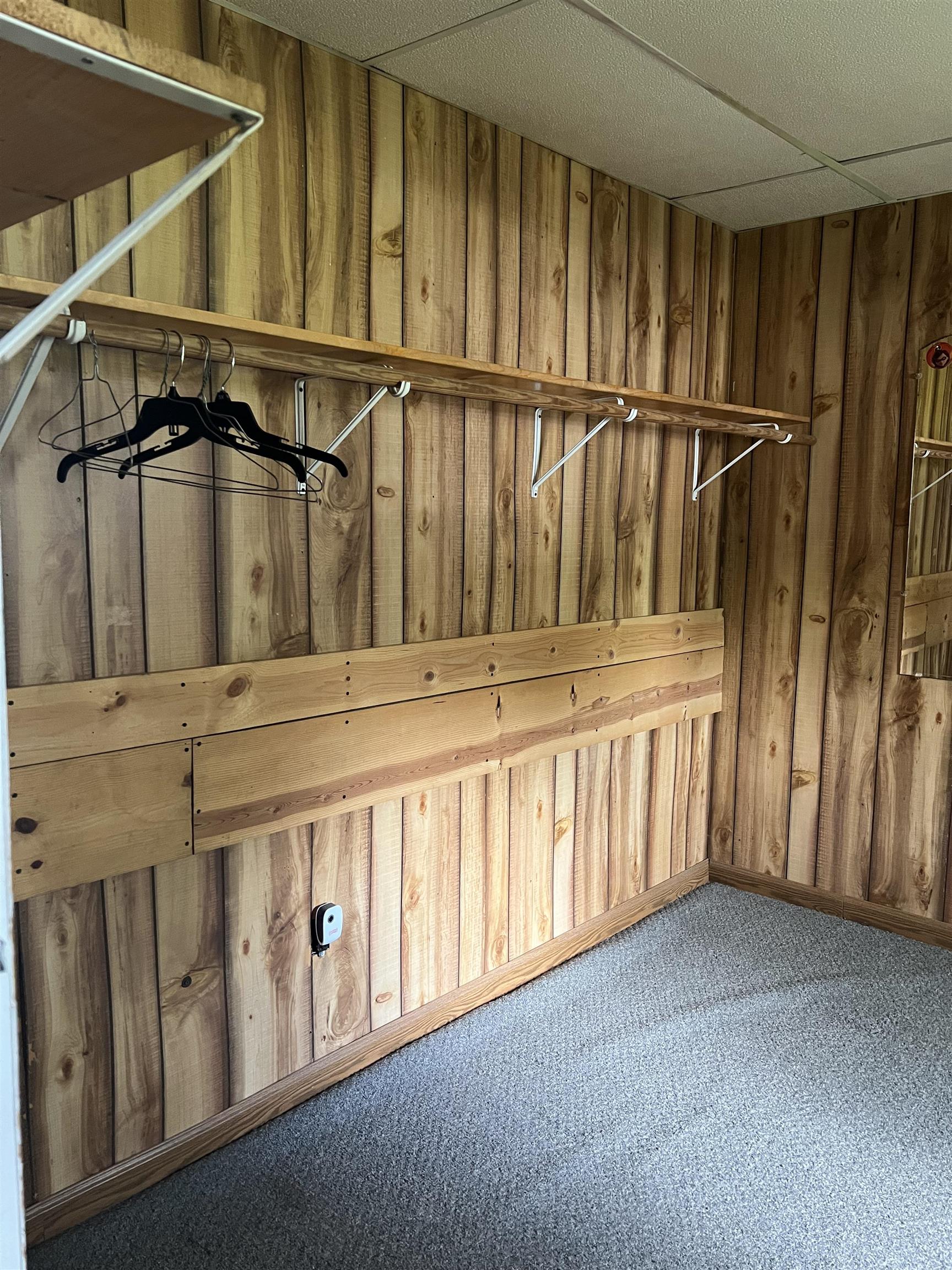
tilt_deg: -7.3
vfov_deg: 67.3
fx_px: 953
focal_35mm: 26
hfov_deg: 53.1
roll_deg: +0.0
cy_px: 635
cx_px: 476
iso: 400
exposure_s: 1/60
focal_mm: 5.7
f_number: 1.5
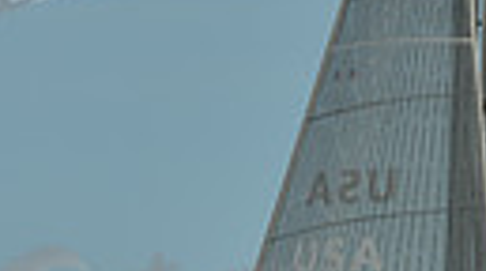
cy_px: 470
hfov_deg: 2.3
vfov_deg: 1.3
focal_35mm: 944
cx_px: 477
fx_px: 12143
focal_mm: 200
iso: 200
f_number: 8
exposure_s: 1/1000
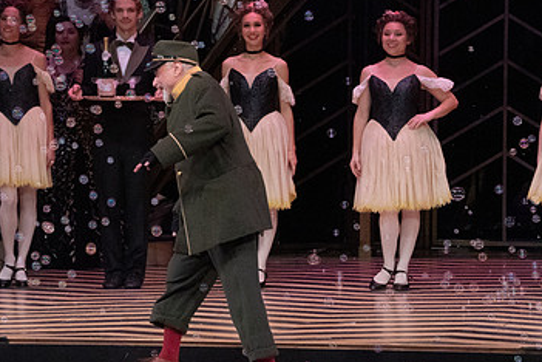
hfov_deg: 7.1
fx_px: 4381
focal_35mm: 291
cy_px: 152
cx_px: 161
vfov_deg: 4.7
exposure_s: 1/400
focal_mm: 176
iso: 12800
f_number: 18
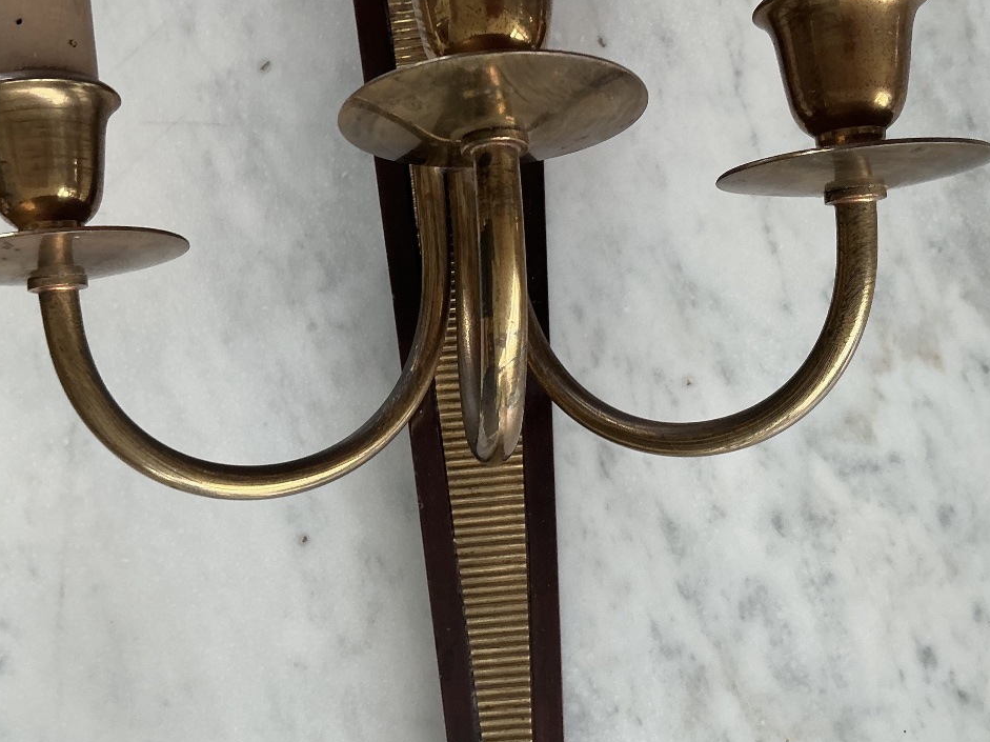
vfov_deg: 38.5
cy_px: 294
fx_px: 1058
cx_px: 487
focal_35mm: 37
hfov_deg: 50.2
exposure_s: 1/120
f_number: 1.8
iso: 40
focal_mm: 3
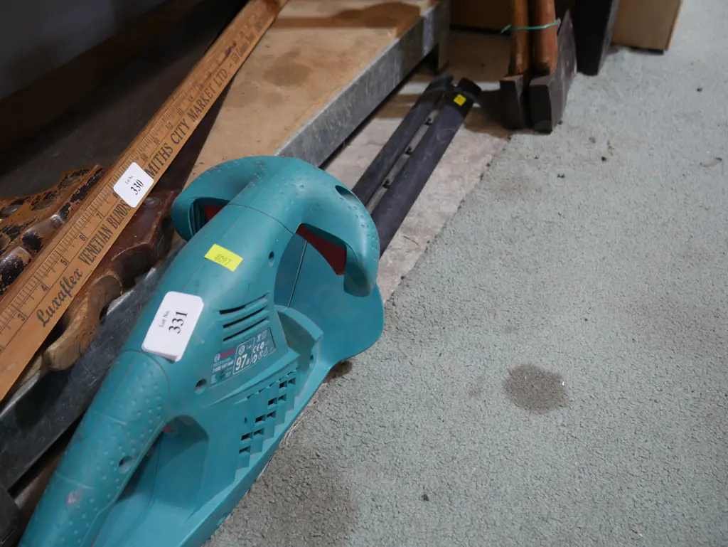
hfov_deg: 56.8
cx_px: 364
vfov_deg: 44.2
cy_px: 274
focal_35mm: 32
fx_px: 673
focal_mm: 16
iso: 400
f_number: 3.6
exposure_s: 1/60
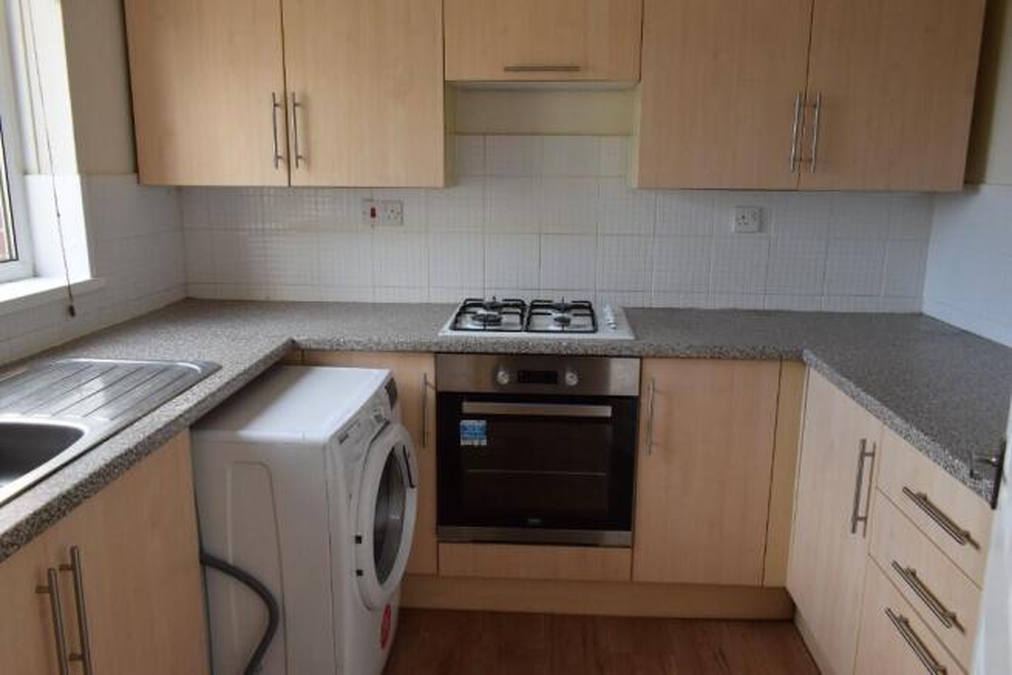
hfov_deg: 67.4
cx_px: 506
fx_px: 759
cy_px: 338
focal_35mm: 27
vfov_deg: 48.0
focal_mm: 18
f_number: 9
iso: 800
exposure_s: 1/60
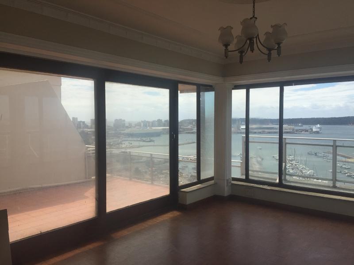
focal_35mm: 29
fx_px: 297
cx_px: 177
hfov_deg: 61.7
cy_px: 132
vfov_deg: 48.2
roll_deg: -0.4
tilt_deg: -3.8
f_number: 2.2
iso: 32
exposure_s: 1/1883
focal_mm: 4.15
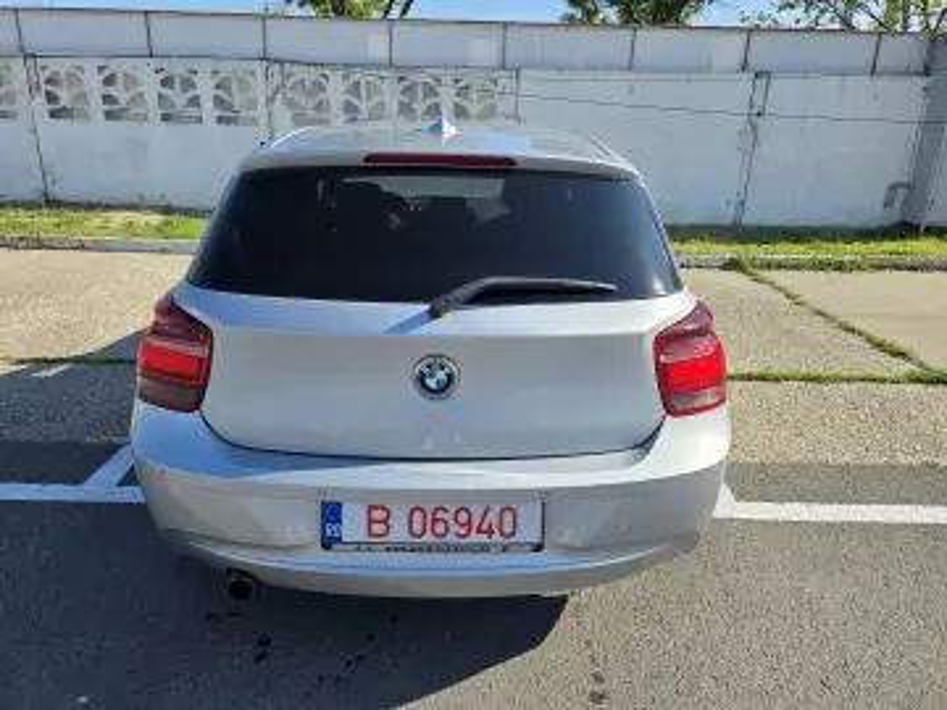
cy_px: 355
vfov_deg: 58.9
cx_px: 474
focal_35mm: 23
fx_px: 629
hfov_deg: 73.9
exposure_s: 1/4539
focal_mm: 6.3
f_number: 1.7
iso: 80
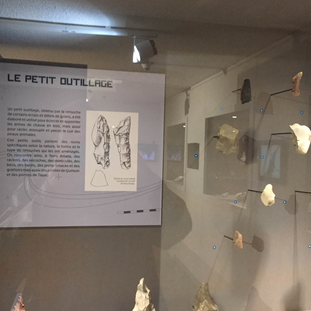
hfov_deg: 42.8
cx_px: 156
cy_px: 165
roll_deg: -2.1
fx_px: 396
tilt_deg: -2.7
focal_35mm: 39
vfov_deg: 42.8
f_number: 2.2
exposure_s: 1/33
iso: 320
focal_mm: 4.15
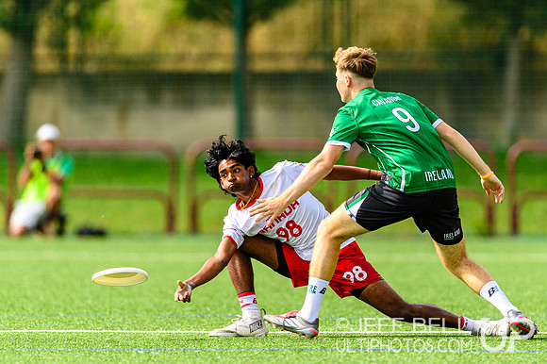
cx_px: 300
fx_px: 10275
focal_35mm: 677
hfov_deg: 3.0
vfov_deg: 2.0
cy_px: 167
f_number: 3.2
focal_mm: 400
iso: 160
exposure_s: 1/1250
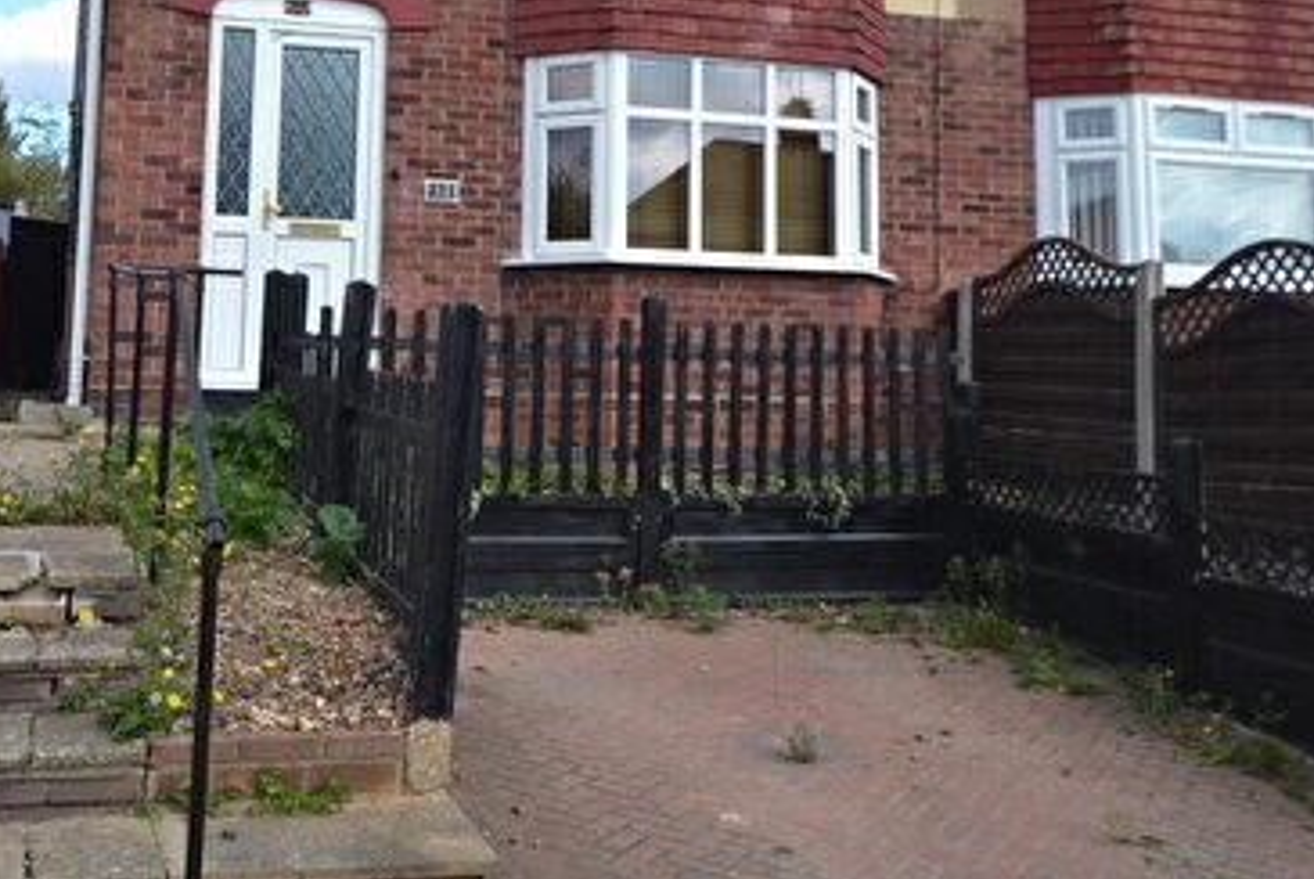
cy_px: 135
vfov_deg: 28.5
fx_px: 1680
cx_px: 533
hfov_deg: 42.5
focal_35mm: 46
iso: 100
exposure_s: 1/160
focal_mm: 16
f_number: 6.3
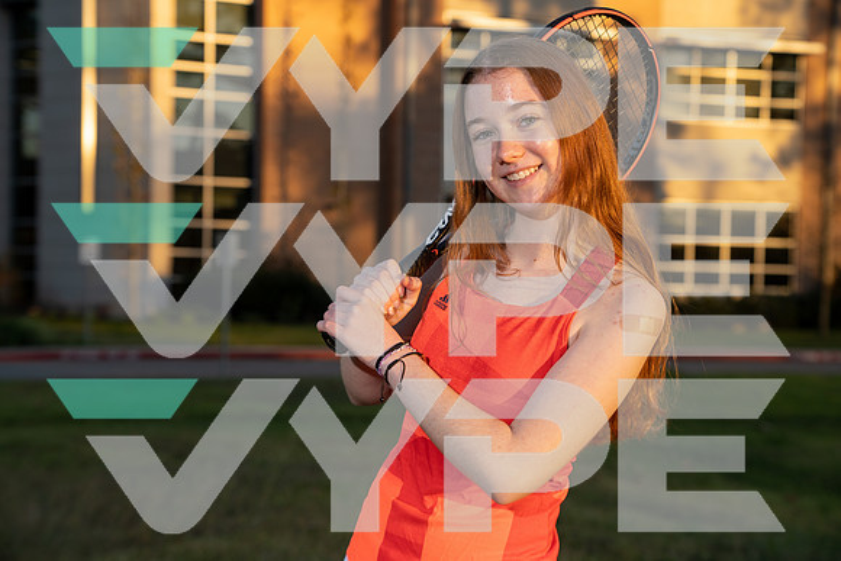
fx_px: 1636
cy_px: 280
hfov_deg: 28.8
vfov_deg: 19.5
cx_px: 420
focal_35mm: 70
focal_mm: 70
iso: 125
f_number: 4.5
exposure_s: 1/250
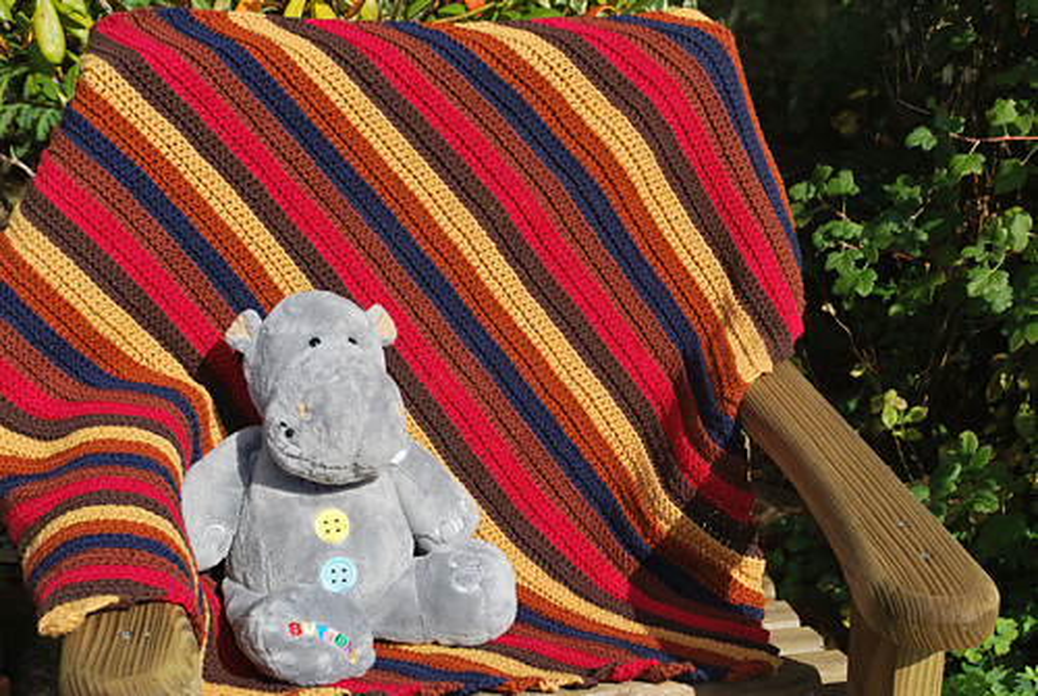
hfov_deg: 33.4
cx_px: 519
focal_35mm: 60
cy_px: 348
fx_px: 1733
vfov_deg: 22.7
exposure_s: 1/250
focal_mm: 40
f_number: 8
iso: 100
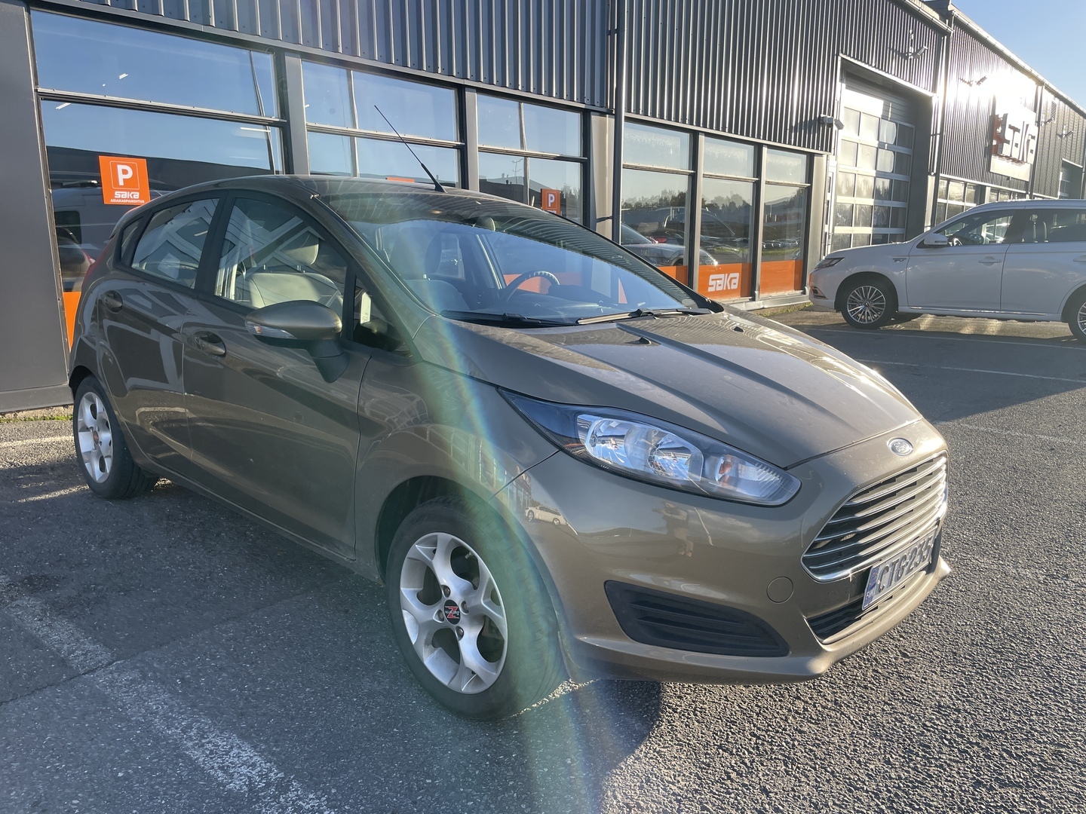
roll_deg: +1.2
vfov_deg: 53.1
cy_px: 407
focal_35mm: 26
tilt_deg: -11.5
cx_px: 543
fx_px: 816
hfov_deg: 67.3
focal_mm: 4.2
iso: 32
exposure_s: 1/801
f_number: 1.6
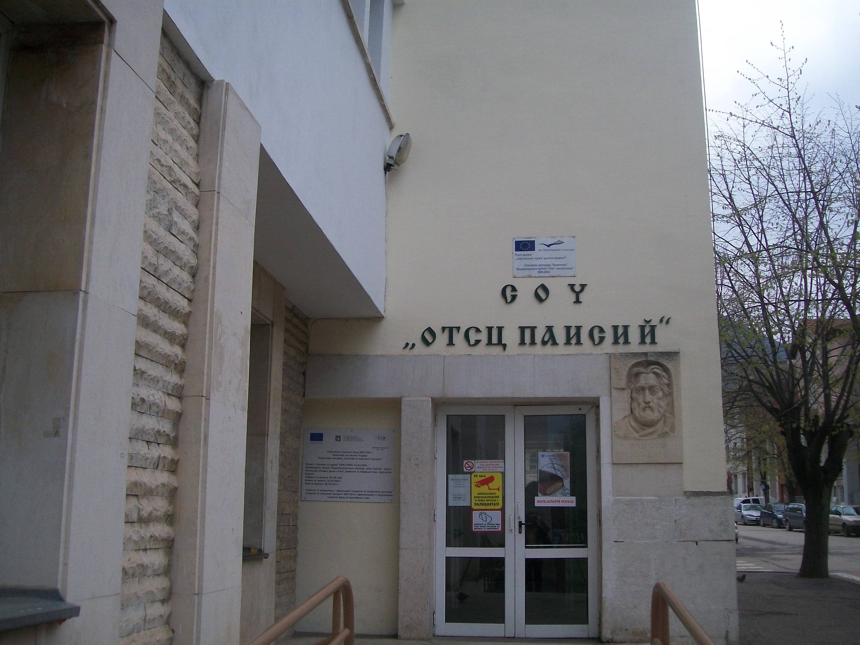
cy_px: 322
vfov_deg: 39.7
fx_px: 894
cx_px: 430
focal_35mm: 36
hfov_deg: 51.4
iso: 80
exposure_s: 1/400
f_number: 2.7
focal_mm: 6
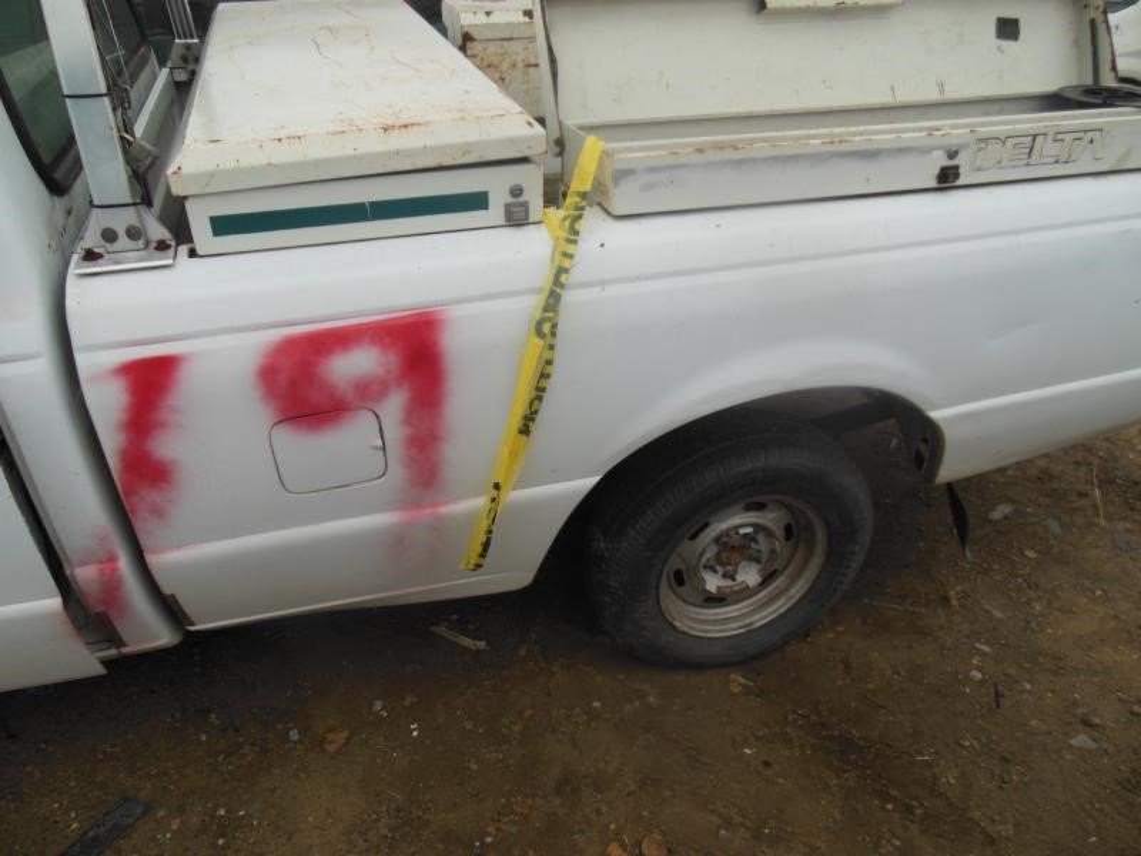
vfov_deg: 54.9
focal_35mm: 25
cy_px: 428
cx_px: 570
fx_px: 824
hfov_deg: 69.4
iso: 125
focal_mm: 4.5
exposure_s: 1/320
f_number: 3.2
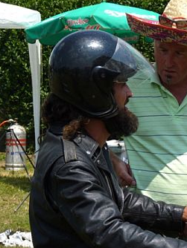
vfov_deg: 14.5
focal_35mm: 136
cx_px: 161
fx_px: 978
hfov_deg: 10.9
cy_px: 123
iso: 80
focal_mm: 18
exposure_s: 1/640
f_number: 5
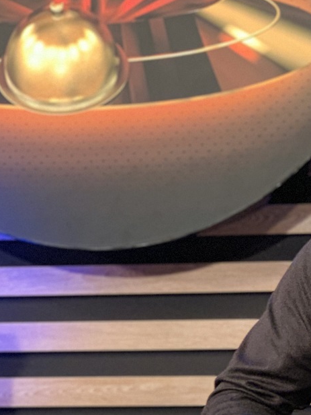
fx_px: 1629
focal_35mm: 136
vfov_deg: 14.4
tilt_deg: -2.4
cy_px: 319
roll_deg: +0.8
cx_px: 388
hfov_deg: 10.7
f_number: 2.4
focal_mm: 6
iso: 250
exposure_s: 1/60
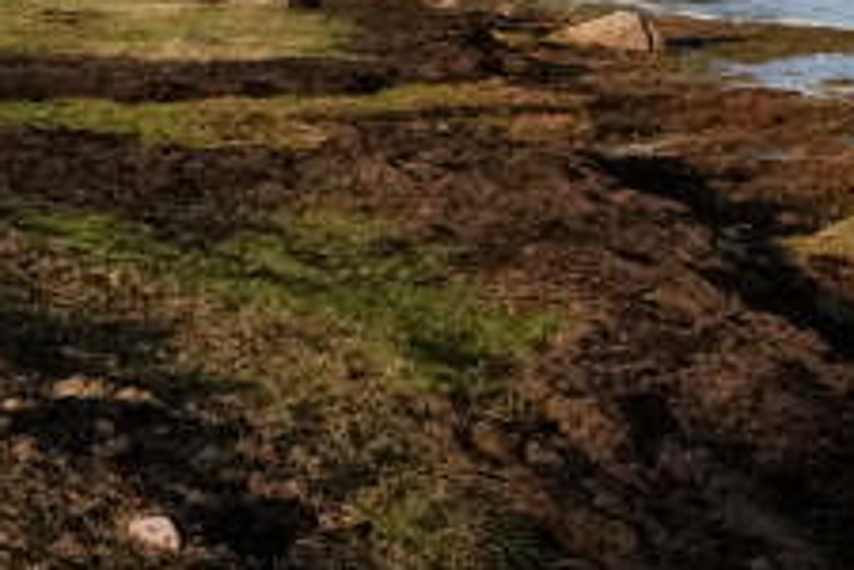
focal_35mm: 96
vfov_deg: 14.2
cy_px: 175
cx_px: -152
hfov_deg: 20.0
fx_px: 2277
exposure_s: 1/2000
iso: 1600
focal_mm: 8.8
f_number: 8
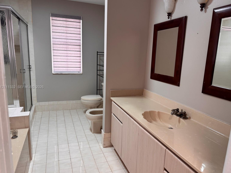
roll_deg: -2.5
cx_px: 117
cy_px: 87
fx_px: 167
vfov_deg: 54.9
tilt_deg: -13.5
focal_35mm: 25
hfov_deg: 69.4
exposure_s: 1/120
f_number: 1.78
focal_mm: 6.76
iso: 125
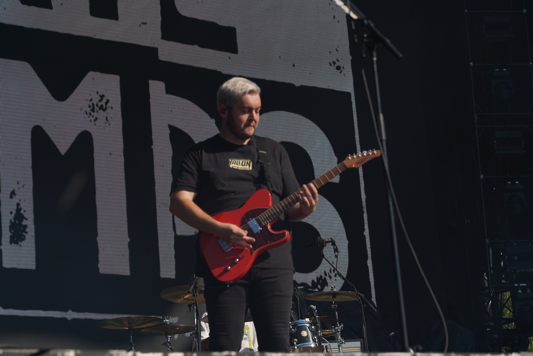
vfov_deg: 13.0
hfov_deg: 19.5
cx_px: 266
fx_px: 1554
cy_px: 178
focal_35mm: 105
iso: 100
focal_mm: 105
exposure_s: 1/500
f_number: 8
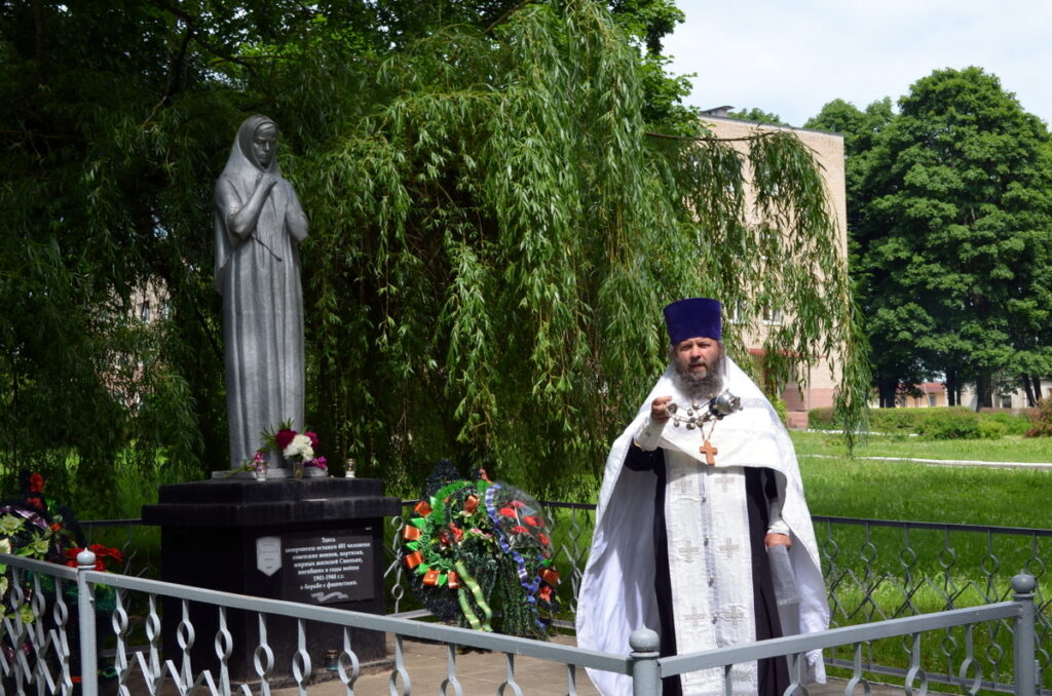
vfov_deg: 25.6
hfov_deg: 37.9
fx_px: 1531
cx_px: 526
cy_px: 348
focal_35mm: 52
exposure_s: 1/250
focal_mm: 35
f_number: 8
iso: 180
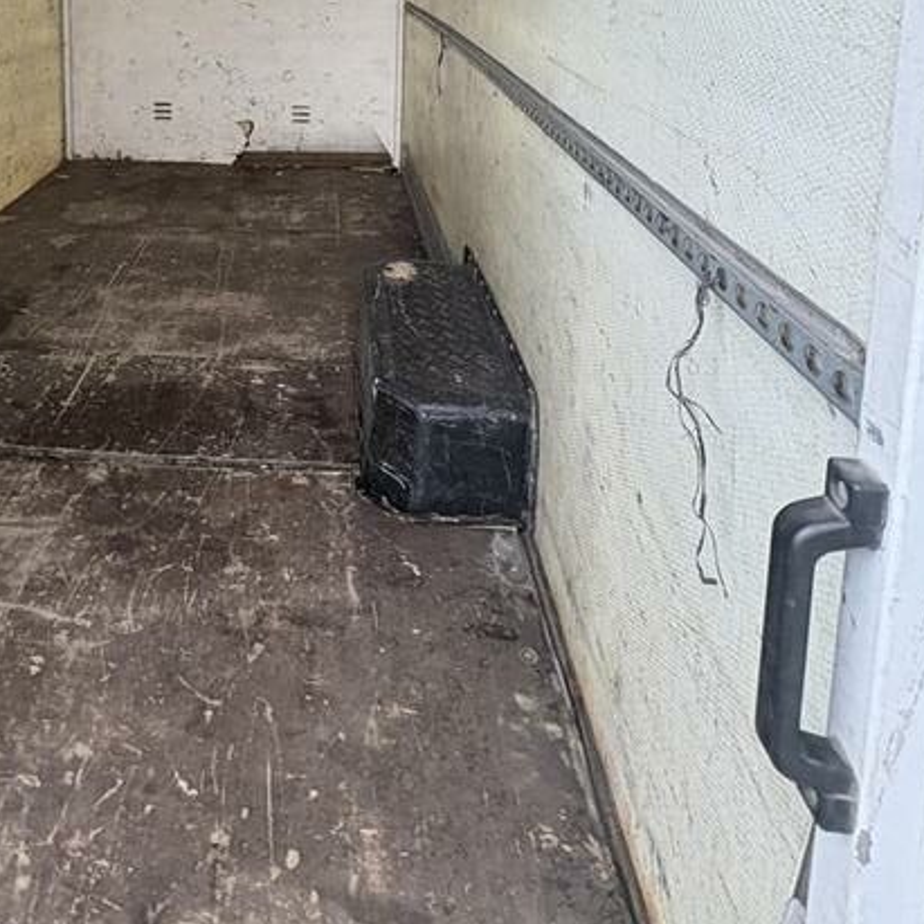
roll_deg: +1.5
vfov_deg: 49.8
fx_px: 815
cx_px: 270
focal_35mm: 27
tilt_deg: -7.2
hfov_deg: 57.0
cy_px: 31
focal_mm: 2.22
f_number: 2.2
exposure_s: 1/60
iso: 250
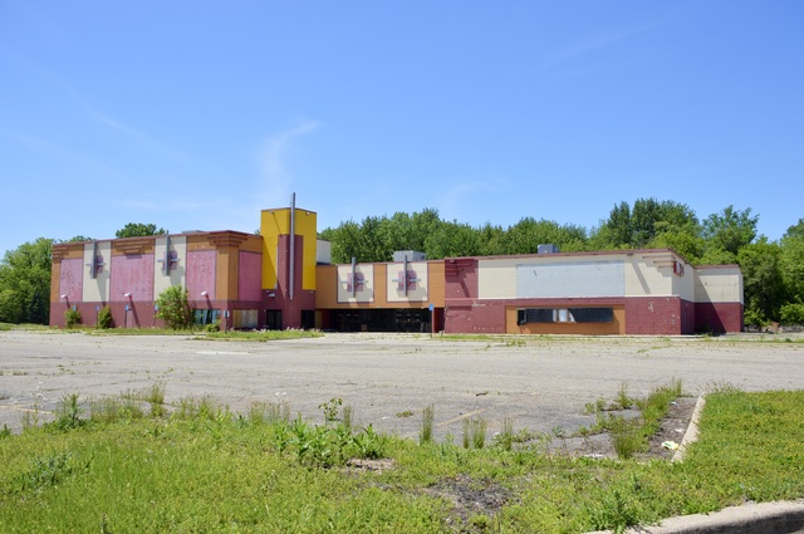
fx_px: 703
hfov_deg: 59.6
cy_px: 267
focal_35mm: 32
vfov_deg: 41.6
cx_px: 402
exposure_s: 1/250
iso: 100
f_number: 8
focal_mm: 21
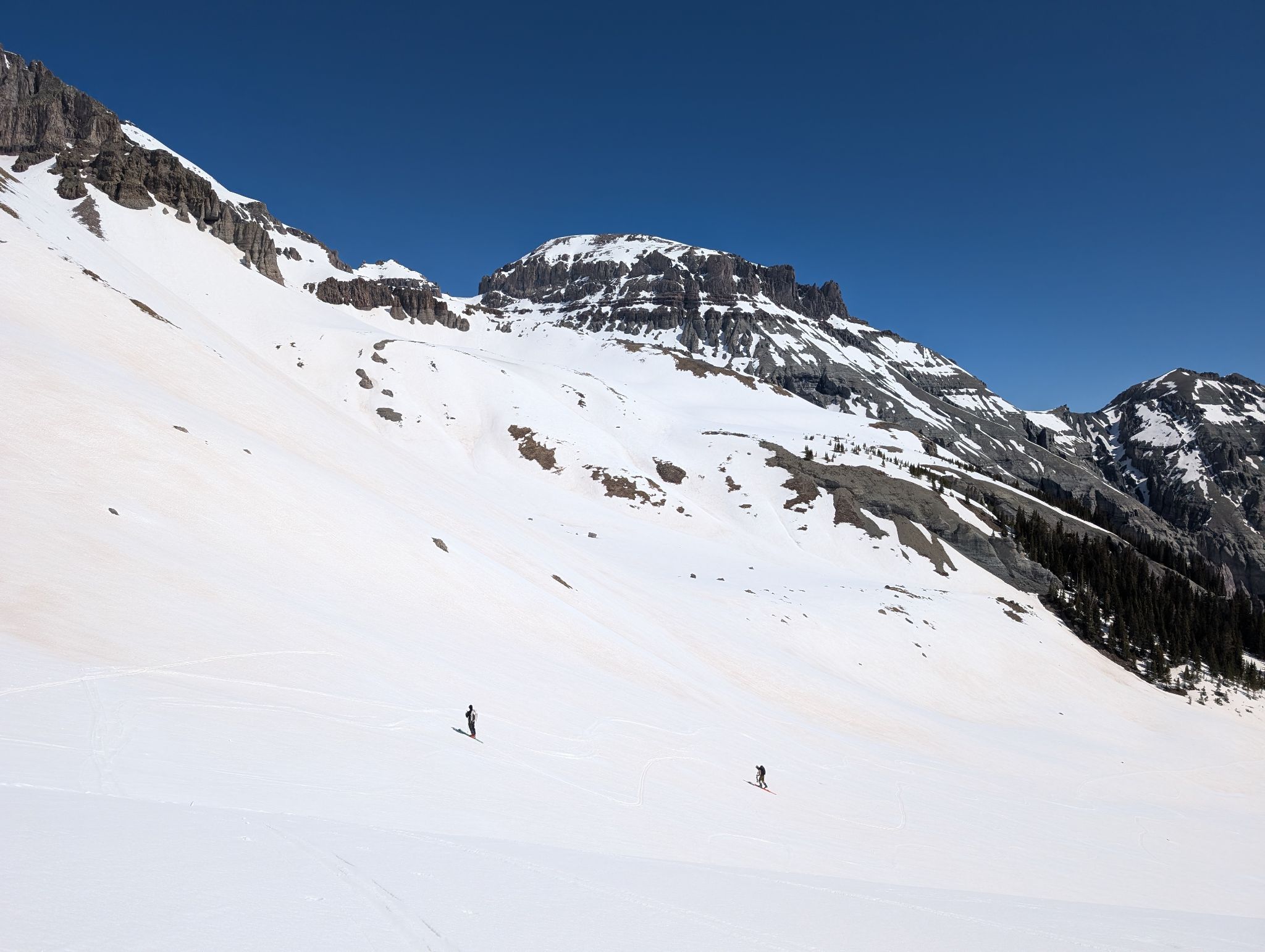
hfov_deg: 71.5
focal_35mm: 24
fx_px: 878
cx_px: 632
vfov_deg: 56.9
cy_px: 476
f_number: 1.68
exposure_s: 1/5464
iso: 43
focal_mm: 6.9
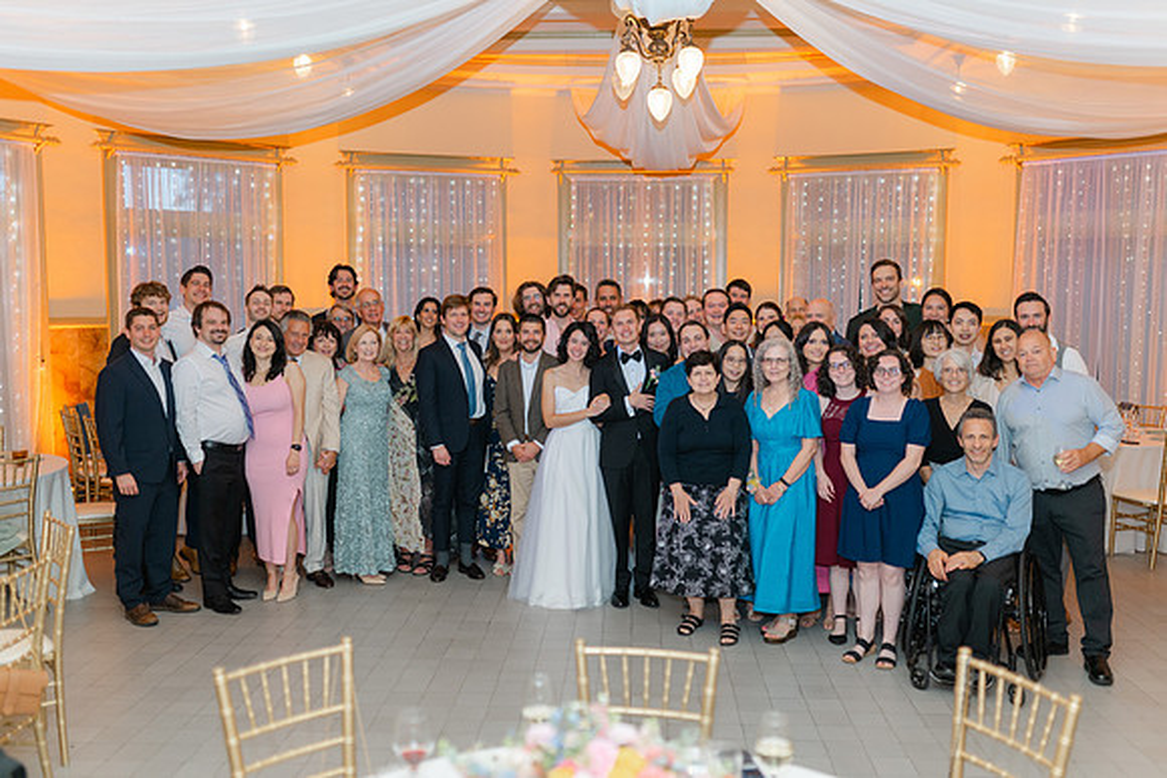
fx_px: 1135
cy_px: 389
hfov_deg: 54.4
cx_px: 584
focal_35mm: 35
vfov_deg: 37.9
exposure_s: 1/100
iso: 320
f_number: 1.8
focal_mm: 35
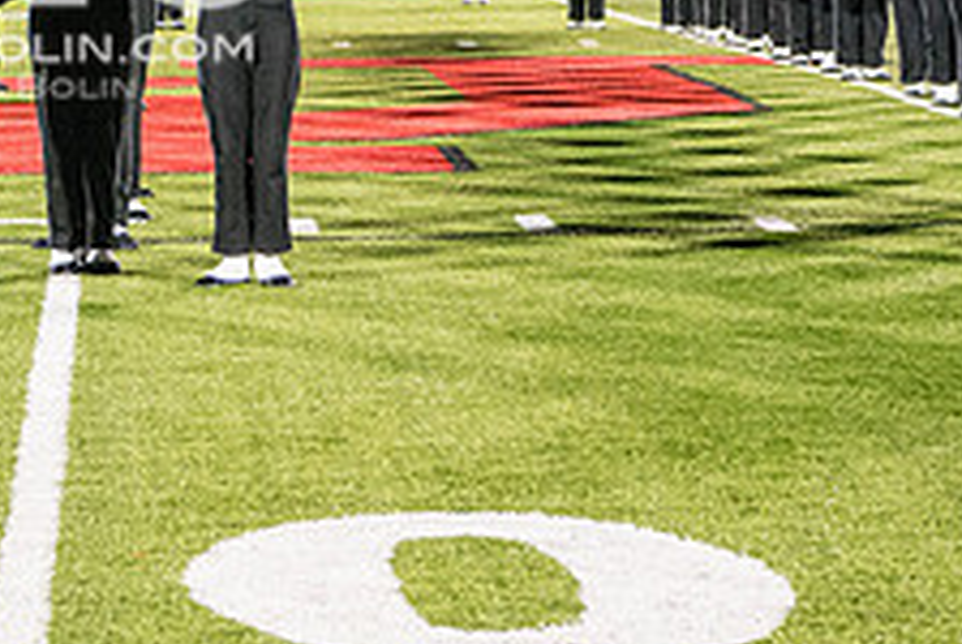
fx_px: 4843
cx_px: -43
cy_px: -105
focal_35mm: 181
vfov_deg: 7.6
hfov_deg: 11.2
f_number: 5.6
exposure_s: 1/200
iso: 5000
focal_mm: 70
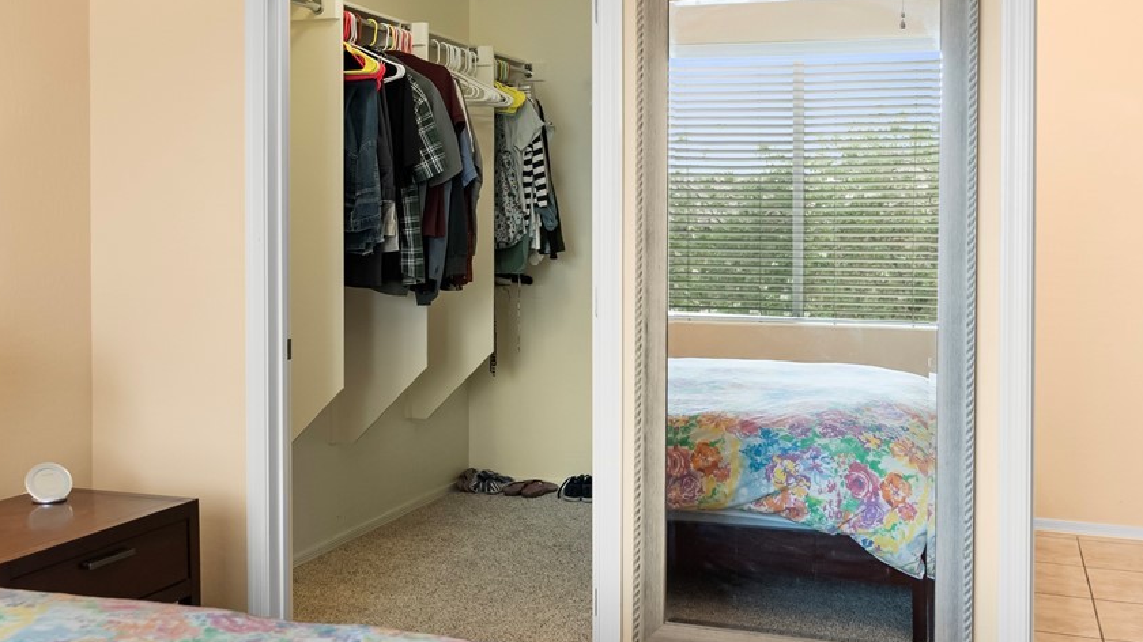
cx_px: 465
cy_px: 246
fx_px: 1273
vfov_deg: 28.2
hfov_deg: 48.1
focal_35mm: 42
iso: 400
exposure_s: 1/80
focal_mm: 21
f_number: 2.8
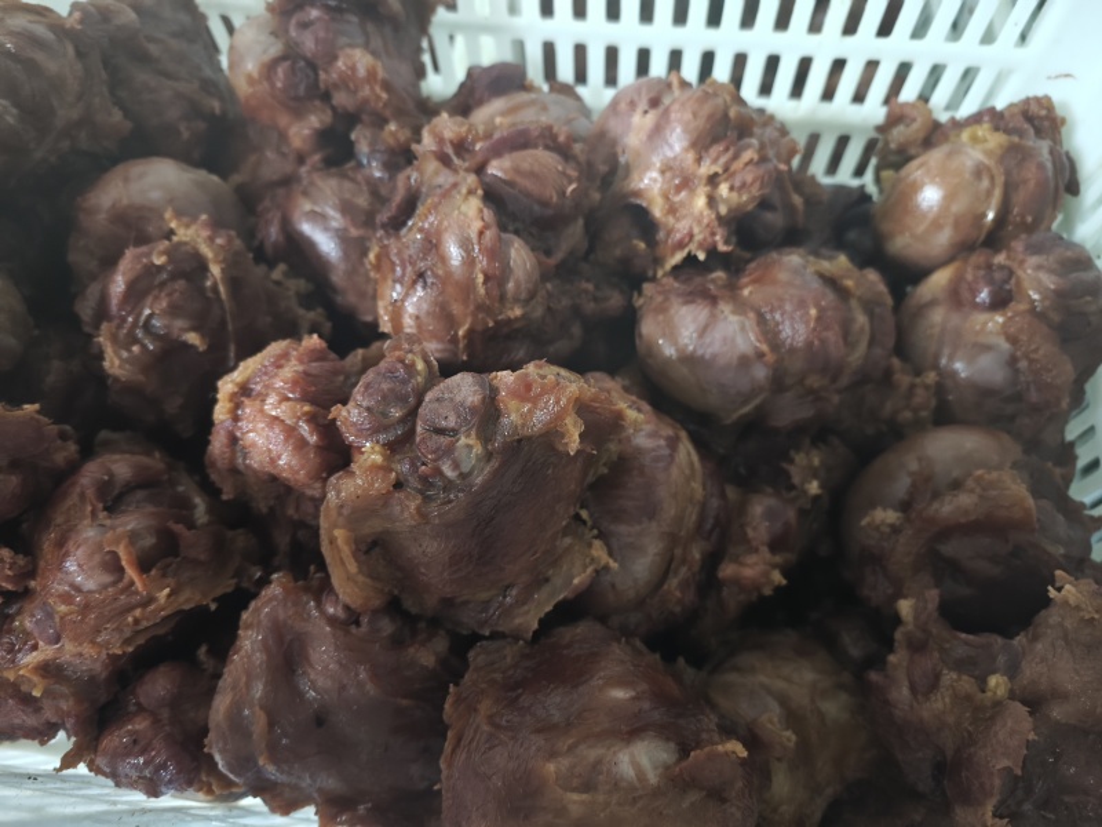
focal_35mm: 23
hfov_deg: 73.9
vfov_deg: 58.9
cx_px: 551
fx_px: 732
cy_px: 414
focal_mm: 6.55
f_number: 1.6
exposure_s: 1/20
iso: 4000
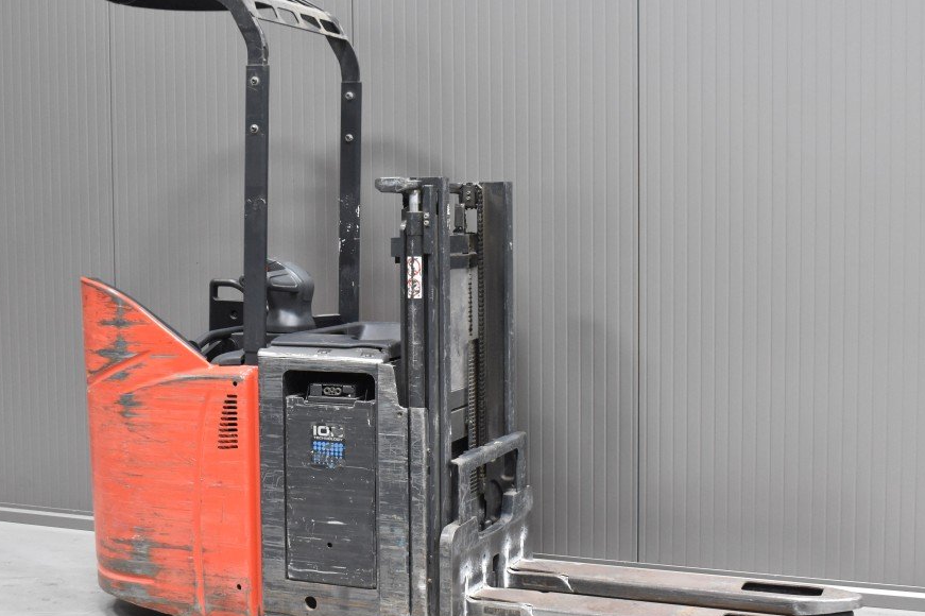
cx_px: 434
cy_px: 305
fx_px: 1328
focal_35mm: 52
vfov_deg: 26.1
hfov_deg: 38.4
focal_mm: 25
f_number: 5
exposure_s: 1/30
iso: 1600
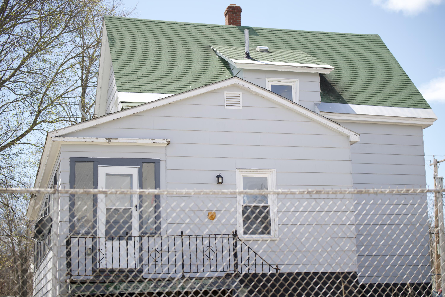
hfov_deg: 28.8
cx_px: 222
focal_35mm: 70
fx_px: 865
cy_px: 148
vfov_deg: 19.5
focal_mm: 70
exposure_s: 1/500
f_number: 2.8
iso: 64
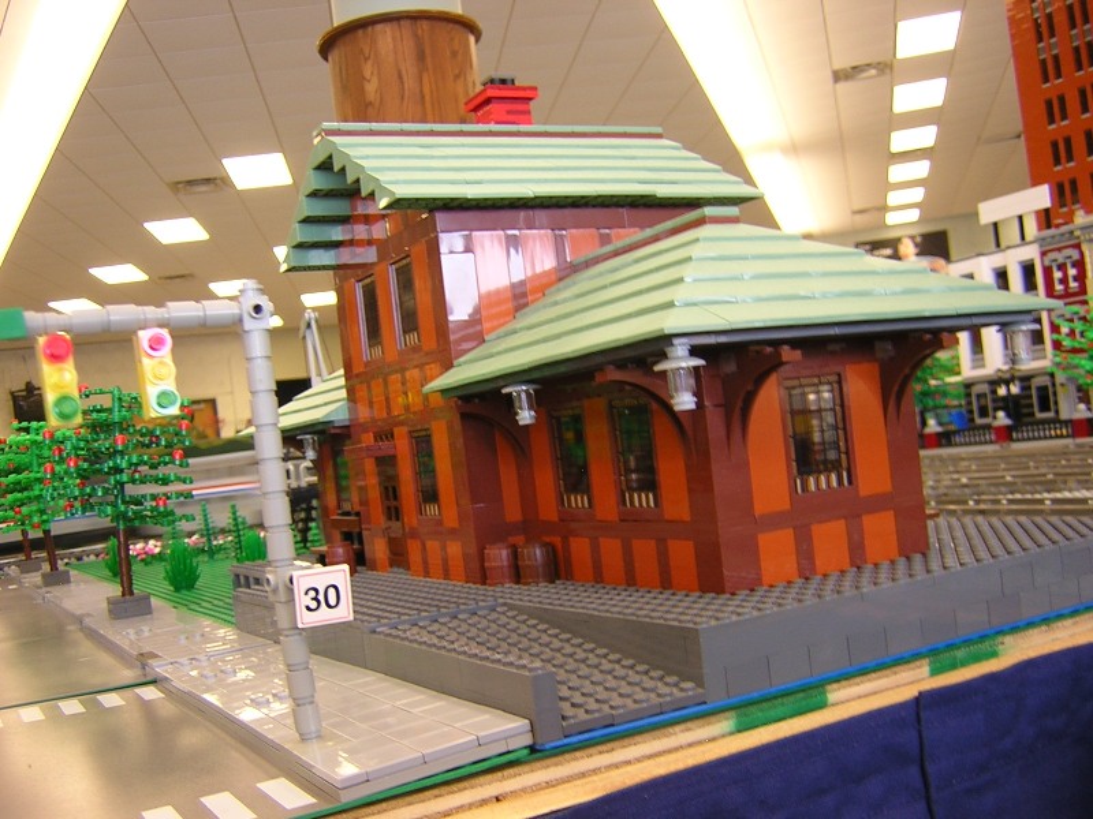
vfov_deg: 39.7
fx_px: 1137
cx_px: 546
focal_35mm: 36
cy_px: 410
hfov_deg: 51.4
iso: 100
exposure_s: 1/11.5
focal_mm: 4.7
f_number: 2.6
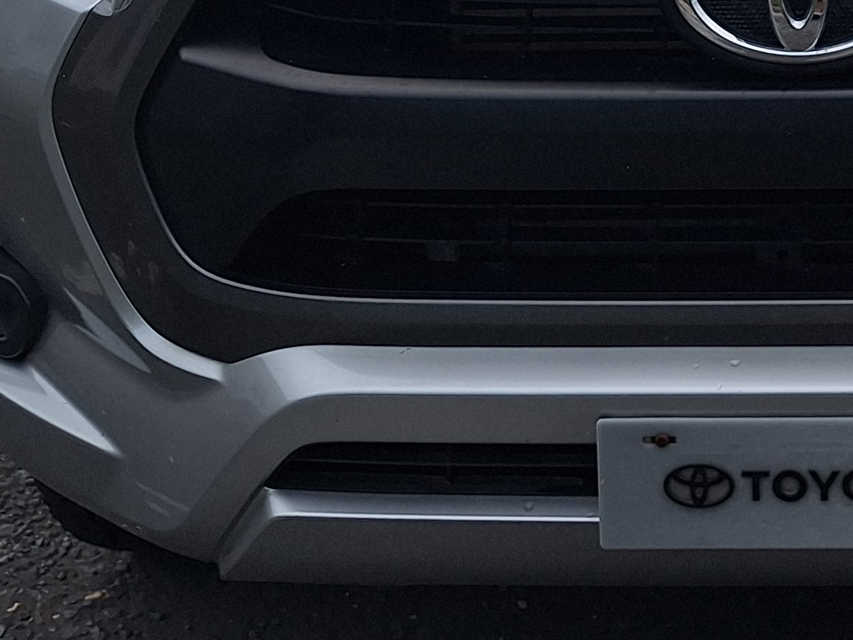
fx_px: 1947
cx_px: 855
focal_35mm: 79
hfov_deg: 23.7
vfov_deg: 16.9
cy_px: -316
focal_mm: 5.54
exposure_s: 1/60
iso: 50
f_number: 1.8
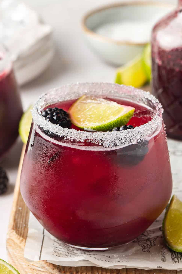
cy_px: 159
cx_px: 97
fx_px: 995
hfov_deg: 10.5
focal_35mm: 131
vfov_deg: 15.7
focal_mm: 105
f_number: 14
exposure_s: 1/160
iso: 100
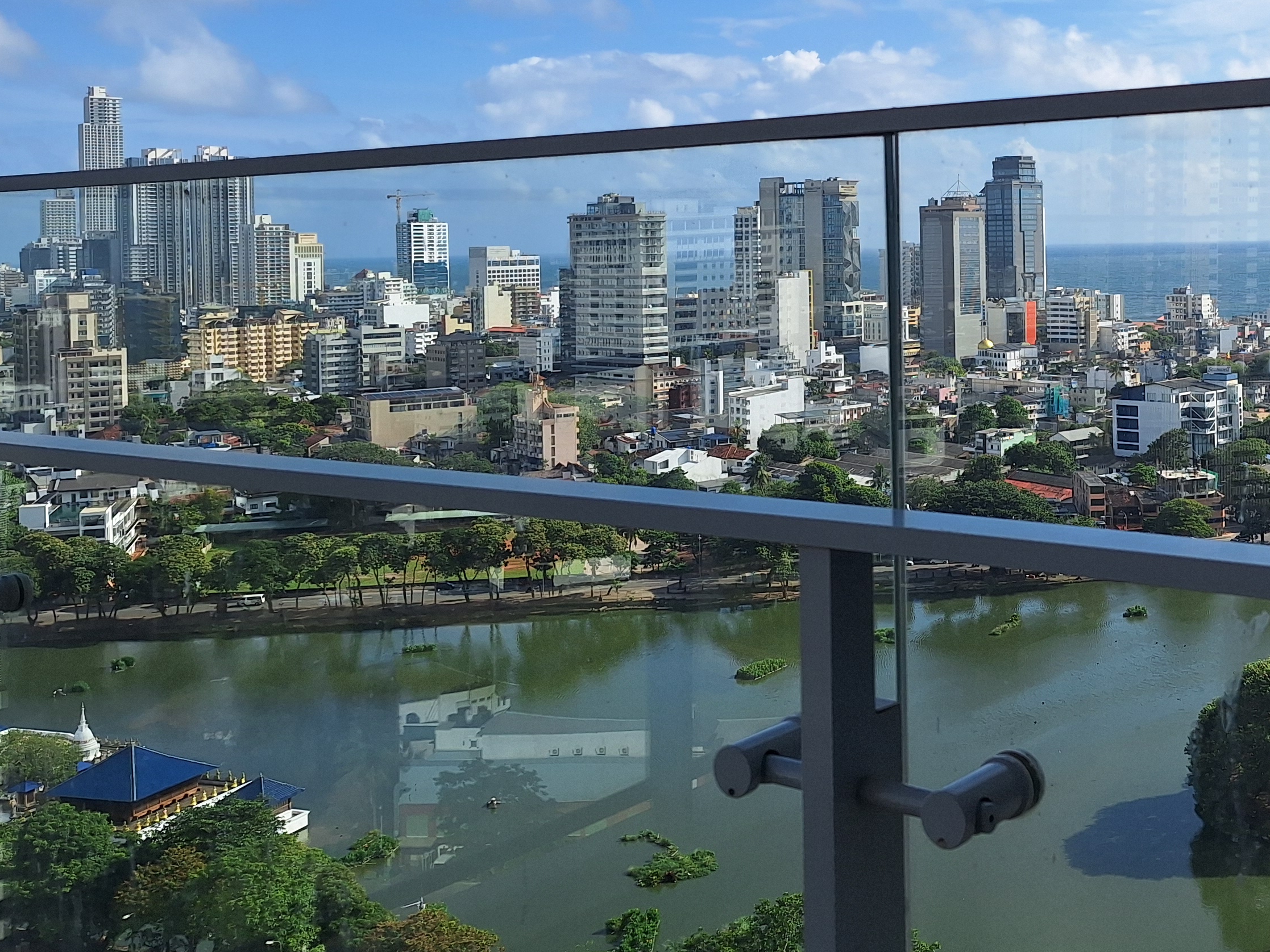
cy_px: 258
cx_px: 936
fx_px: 1541
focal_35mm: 42
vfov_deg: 33.8
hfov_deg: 43.5
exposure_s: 1/3731
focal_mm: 5.54
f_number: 1.8
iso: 40
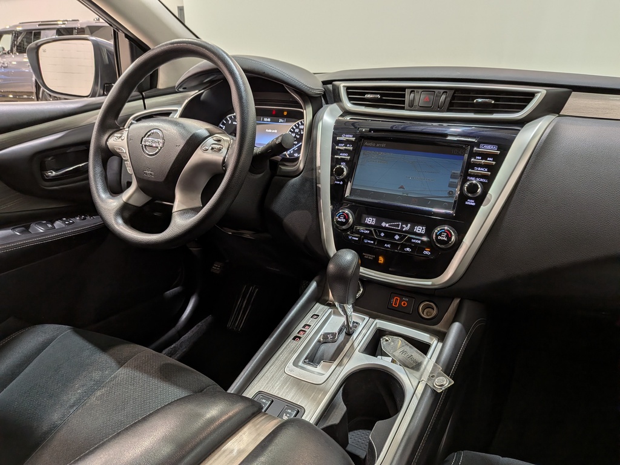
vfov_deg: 56.8
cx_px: 310
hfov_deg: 71.6
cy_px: 232
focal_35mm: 24
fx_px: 430
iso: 29
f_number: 1.7
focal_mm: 4.53
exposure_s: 1/120
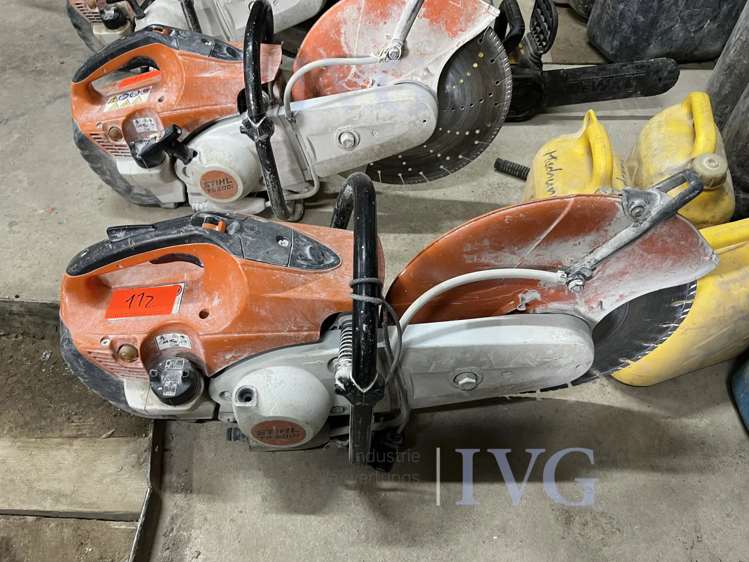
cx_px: 374
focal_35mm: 26
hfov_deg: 67.3
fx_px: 563
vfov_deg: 53.1
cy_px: 281
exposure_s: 1/50
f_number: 1.6
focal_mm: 5.1
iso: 125
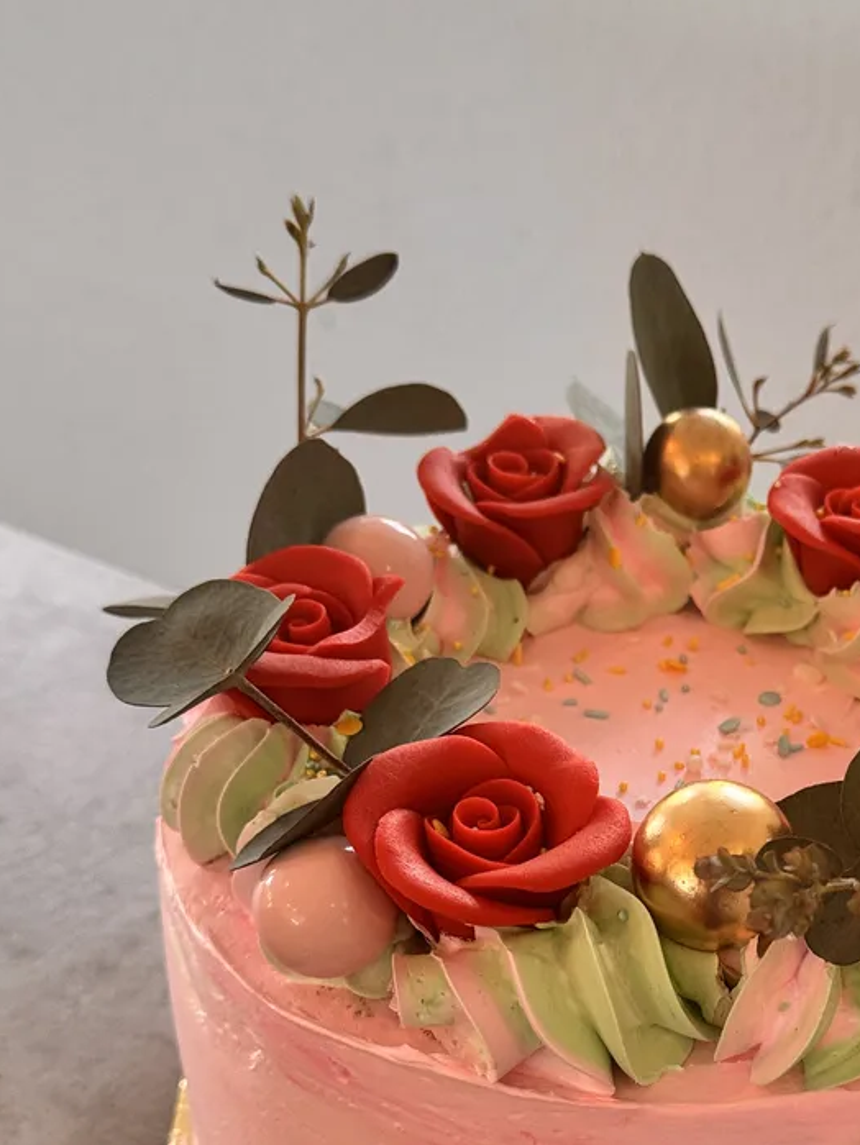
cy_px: 801
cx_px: 727
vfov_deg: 34.5
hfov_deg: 25.9
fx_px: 1821
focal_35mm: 55
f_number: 1.78
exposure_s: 1/100
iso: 160
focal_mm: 6.76
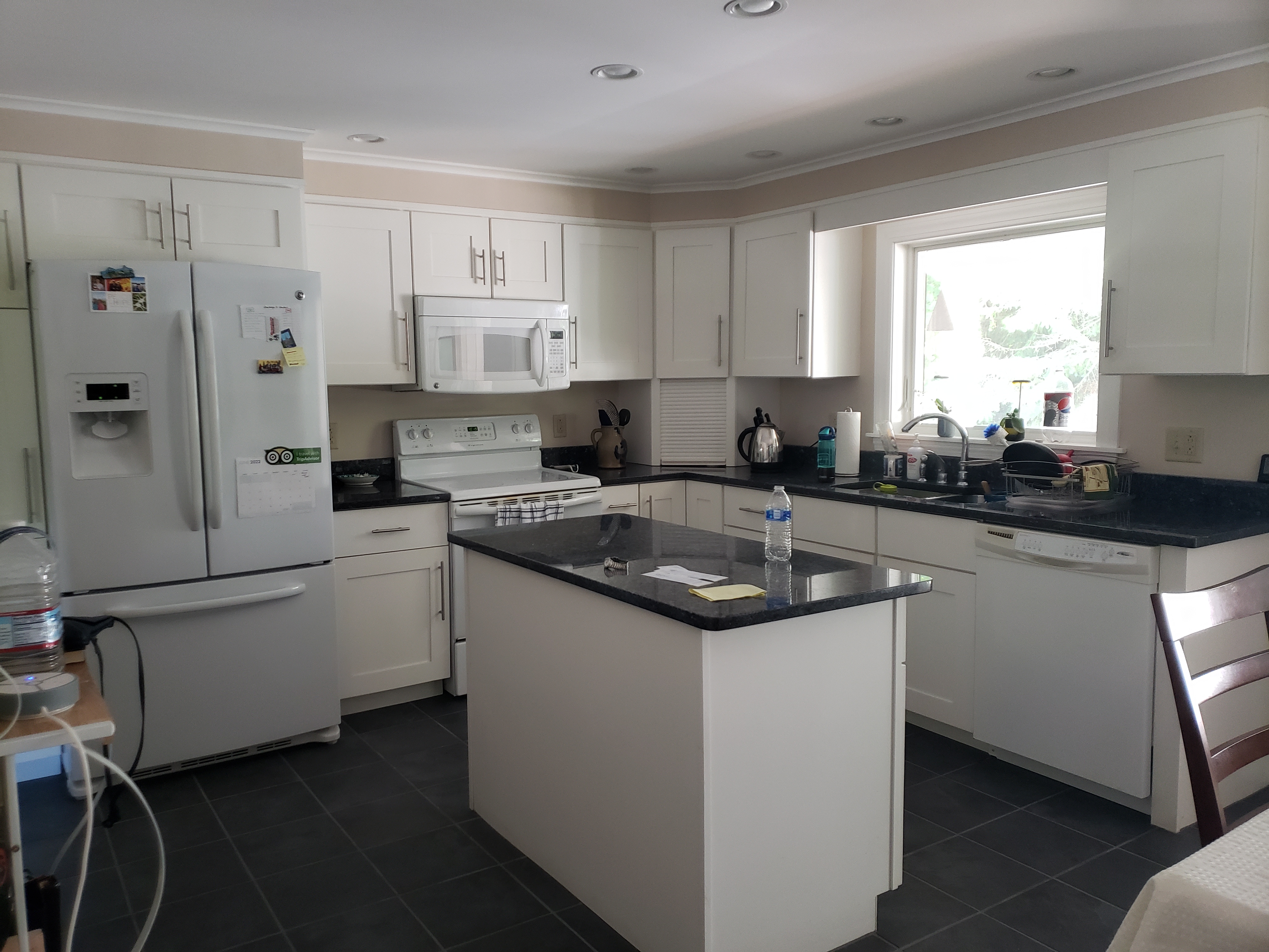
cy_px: 476
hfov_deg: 67.3
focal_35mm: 26
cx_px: 634
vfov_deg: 53.1
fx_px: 953
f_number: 1.5
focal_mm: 4.3
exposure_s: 1/32
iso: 250
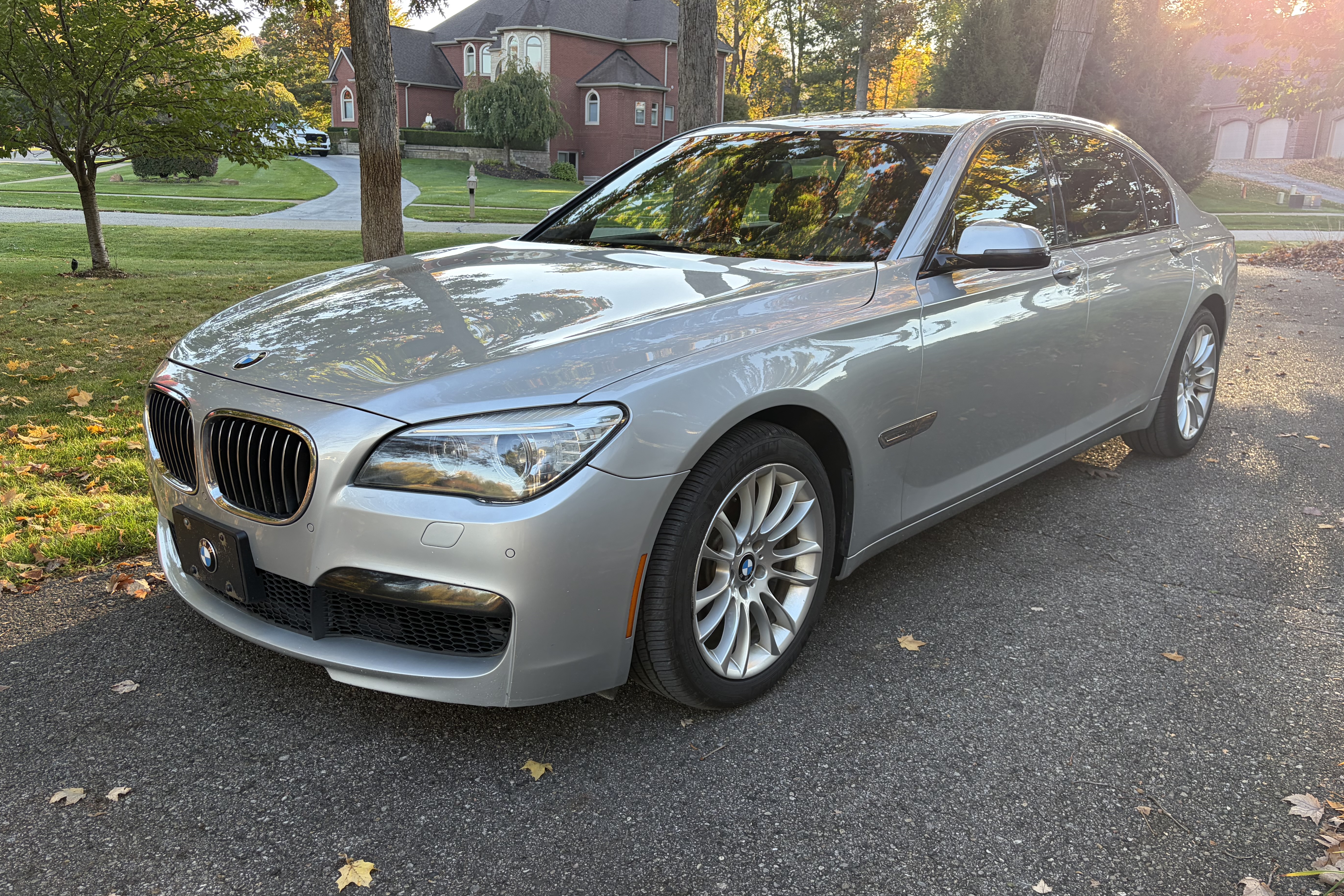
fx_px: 1045
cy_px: 471
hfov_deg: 65.5
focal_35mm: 28
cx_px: 682
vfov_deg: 46.4
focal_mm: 5.96
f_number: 1.6
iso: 50
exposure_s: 1/193
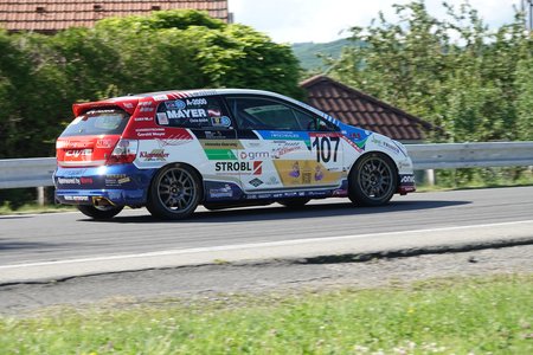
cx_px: 266
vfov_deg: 9.9
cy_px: 178
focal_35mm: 139
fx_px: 2058
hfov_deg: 14.8
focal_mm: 51.14
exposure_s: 1/800
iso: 250
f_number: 4
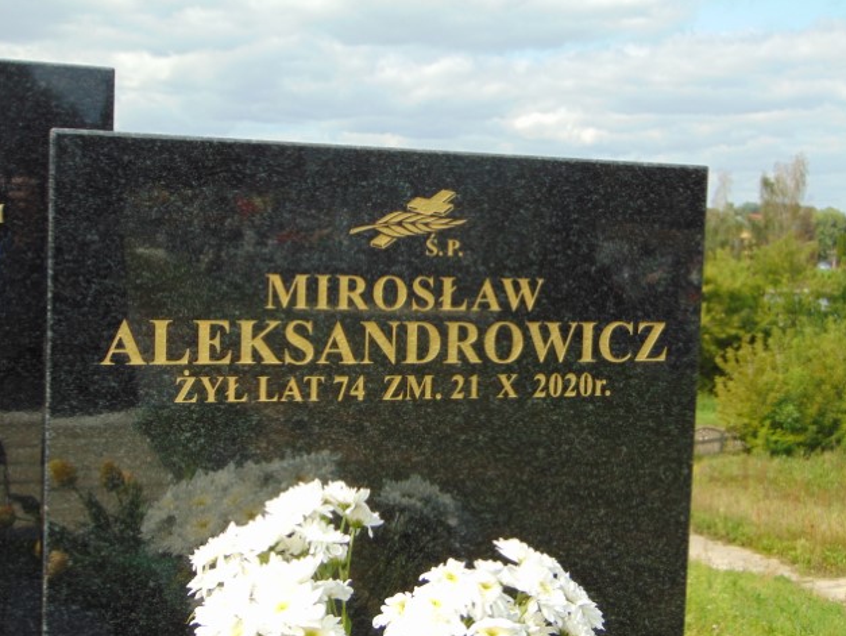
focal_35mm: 51
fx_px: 1247
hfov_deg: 37.5
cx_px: 421
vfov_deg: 28.6
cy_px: 316
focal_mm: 9
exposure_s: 1/640
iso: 80
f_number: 3.5
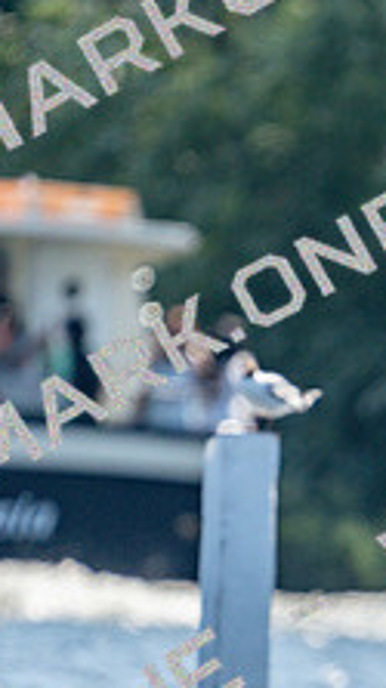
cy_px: 594
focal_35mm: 1343
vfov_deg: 1.6
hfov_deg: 0.9
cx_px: 760
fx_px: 24502
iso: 400
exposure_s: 1/1600
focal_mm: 493
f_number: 6.3
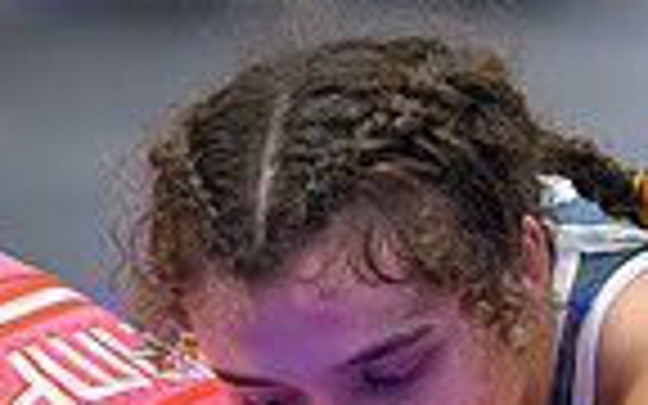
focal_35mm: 783
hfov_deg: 2.7
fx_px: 13828
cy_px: 723
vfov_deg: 1.7
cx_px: 549
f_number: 2.8
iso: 10000
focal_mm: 155
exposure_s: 1/640
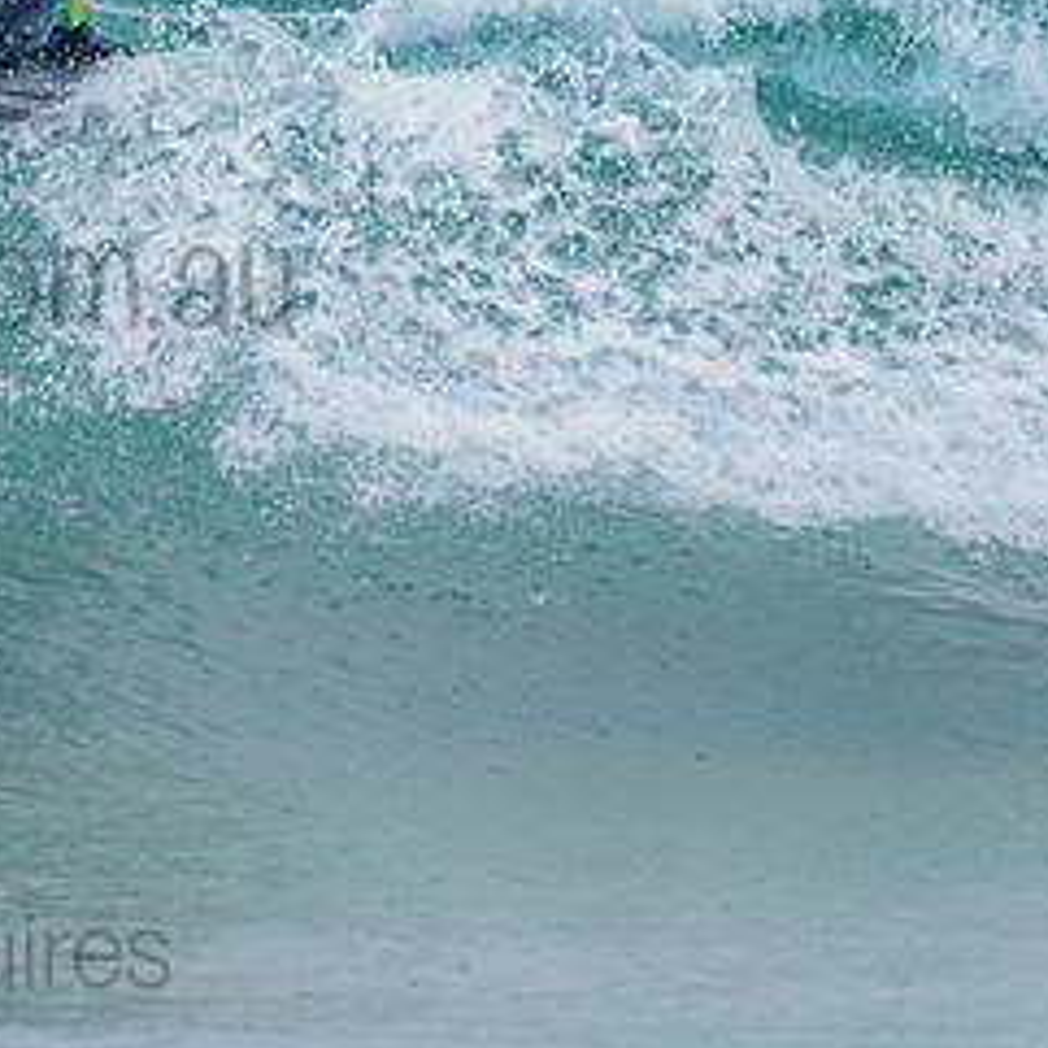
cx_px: -95
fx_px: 42850
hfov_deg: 1.4
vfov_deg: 1.4
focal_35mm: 1251
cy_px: 186
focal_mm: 500
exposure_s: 1/2000
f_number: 5.6
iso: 400
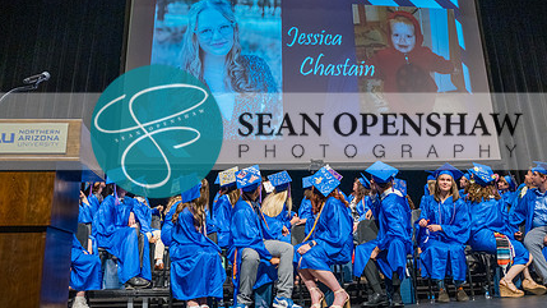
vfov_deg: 34.4
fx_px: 493
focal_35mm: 34
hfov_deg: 57.9
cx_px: 305
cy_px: 108
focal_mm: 24
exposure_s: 1/160
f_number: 2.8
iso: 2500
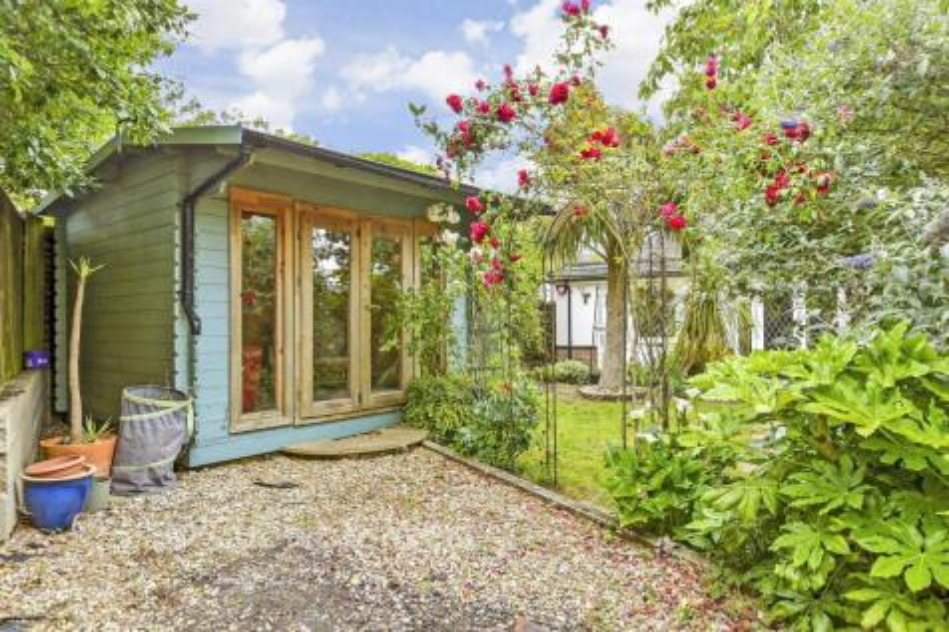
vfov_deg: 59.5
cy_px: 316
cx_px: 474
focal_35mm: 21
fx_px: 553
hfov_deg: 81.2
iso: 200
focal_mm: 14
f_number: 8
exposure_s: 1/20
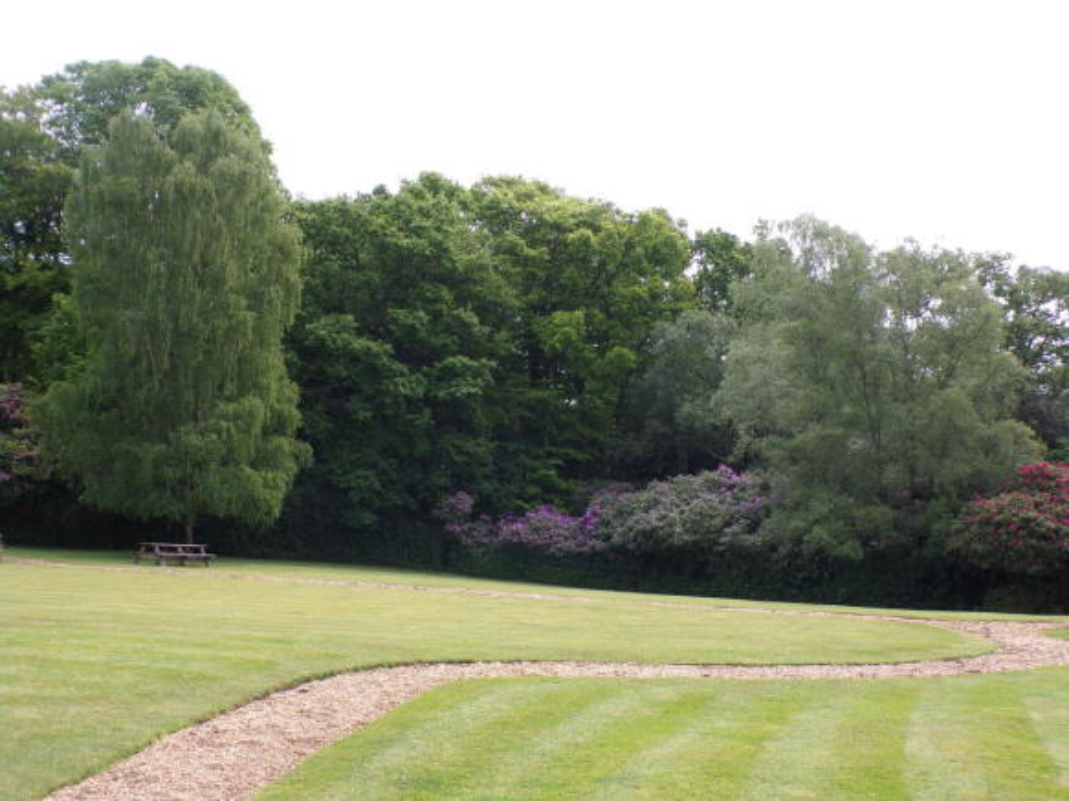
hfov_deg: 50.1
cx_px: 534
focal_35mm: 37
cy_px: 400
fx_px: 1142
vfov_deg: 38.7
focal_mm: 6.6
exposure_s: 1/150
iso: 80
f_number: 4.7
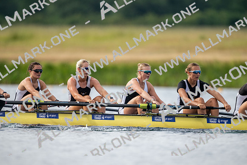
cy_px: 82
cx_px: 124
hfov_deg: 2.3
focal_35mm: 891
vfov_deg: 1.5
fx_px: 6114
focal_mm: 594.5
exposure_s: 1/2000
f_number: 4
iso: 250
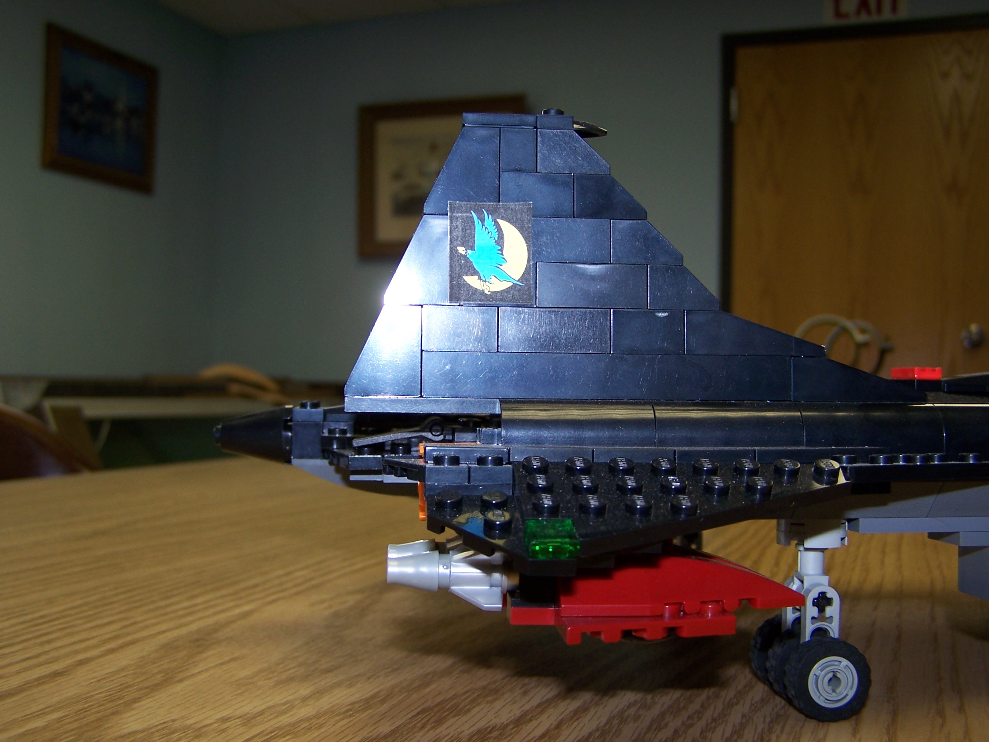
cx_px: 494
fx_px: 1086
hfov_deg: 49.0
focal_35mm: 38
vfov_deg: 37.7
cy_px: 371
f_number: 2.8
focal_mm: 6.3
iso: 80
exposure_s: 1/60
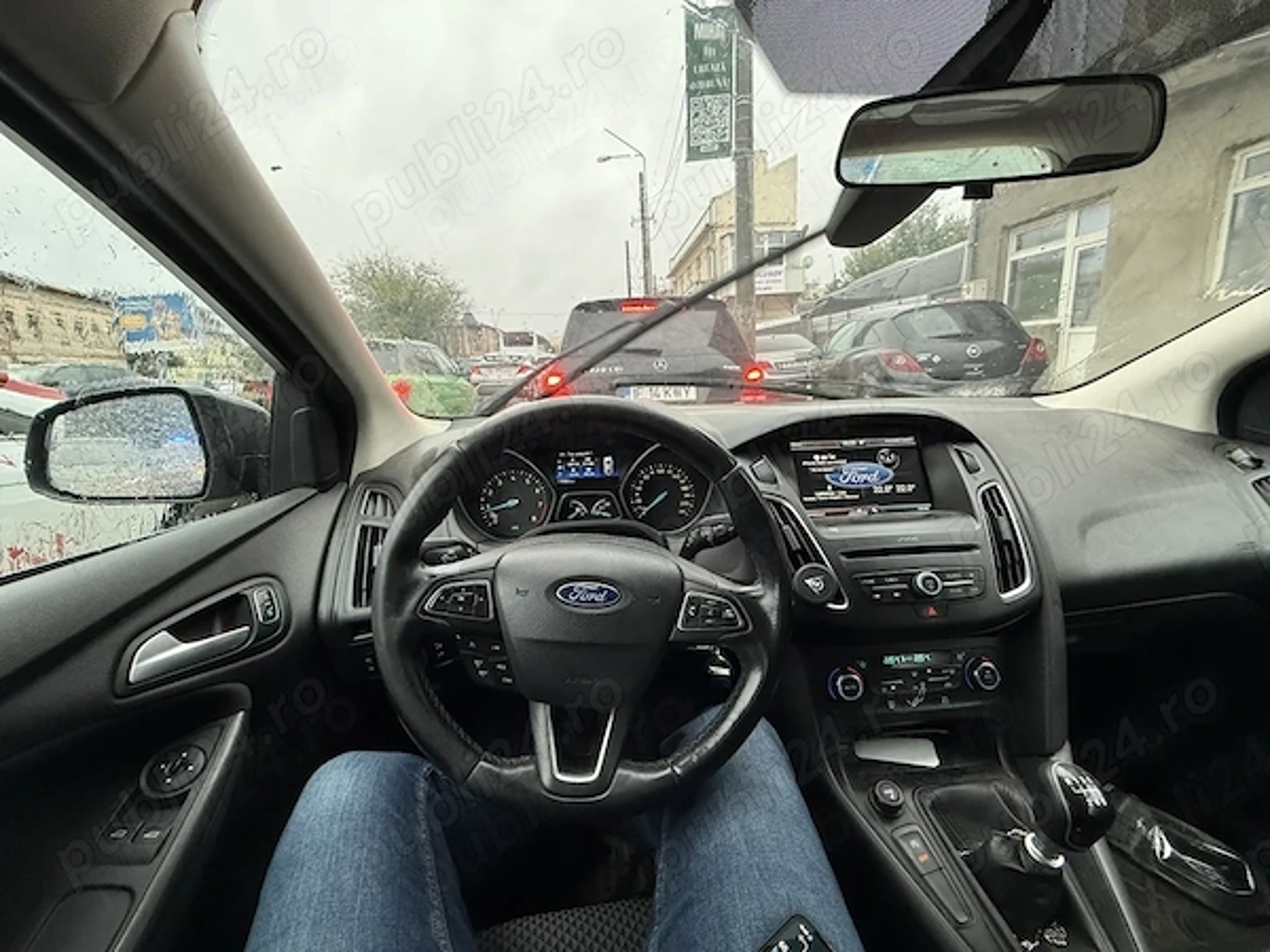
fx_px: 514
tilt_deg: -12.3
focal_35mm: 14
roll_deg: +3.4
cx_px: 635
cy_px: 476
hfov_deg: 102.1
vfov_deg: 85.7
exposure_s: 1/50
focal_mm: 2.22
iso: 250
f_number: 2.2
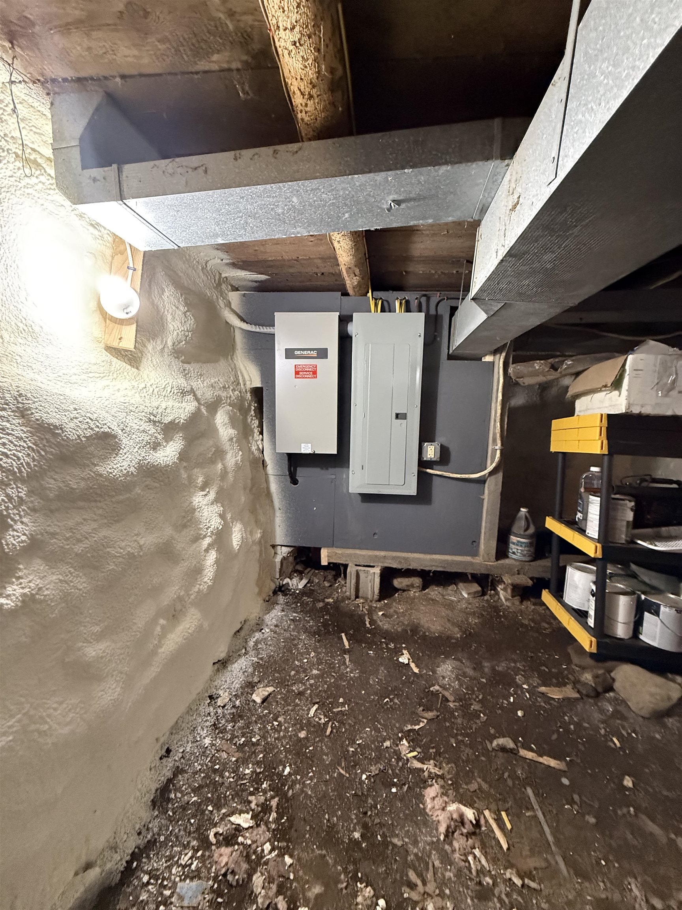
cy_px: 455
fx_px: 368
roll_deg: -2.2
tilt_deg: -6.5
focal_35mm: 14
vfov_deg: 102.1
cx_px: 341
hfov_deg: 85.7
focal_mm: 2.22
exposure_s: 1/60
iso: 800
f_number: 2.2
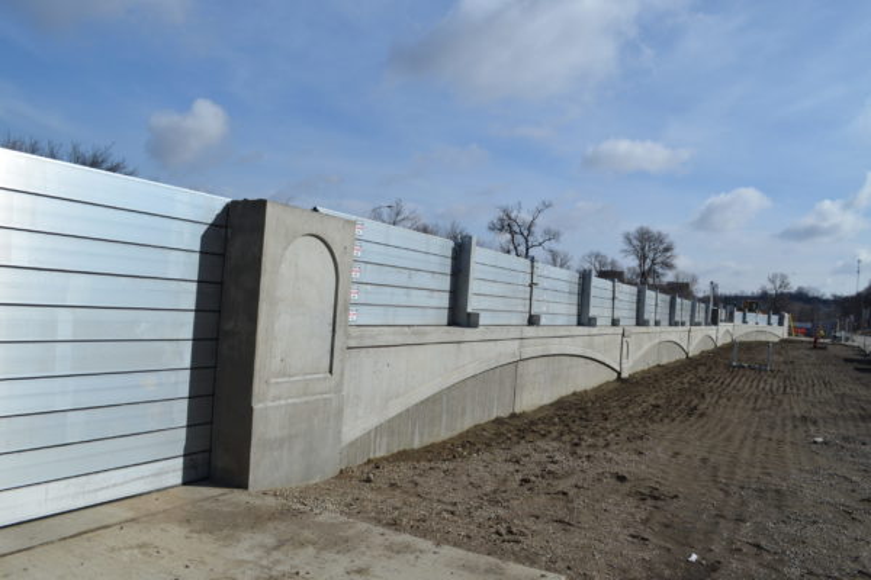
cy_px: 290
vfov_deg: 47.9
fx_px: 653
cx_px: 436
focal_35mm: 27
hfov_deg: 67.4
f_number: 10
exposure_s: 1/400
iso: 100
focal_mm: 18
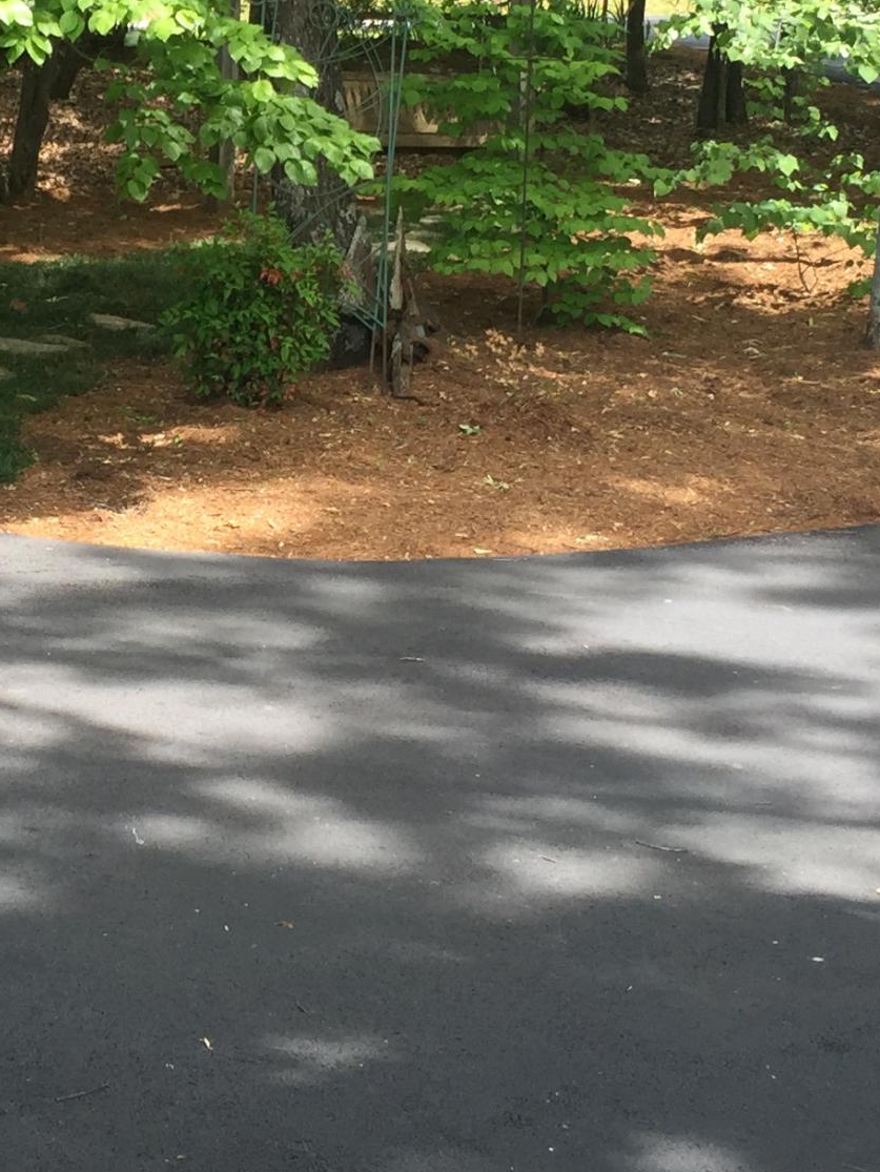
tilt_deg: -1.7
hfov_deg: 18.5
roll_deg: -1.0
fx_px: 2642
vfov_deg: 24.8
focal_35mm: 78
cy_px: 310
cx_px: 56
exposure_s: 1/286
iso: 32
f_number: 2.2
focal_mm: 4.15
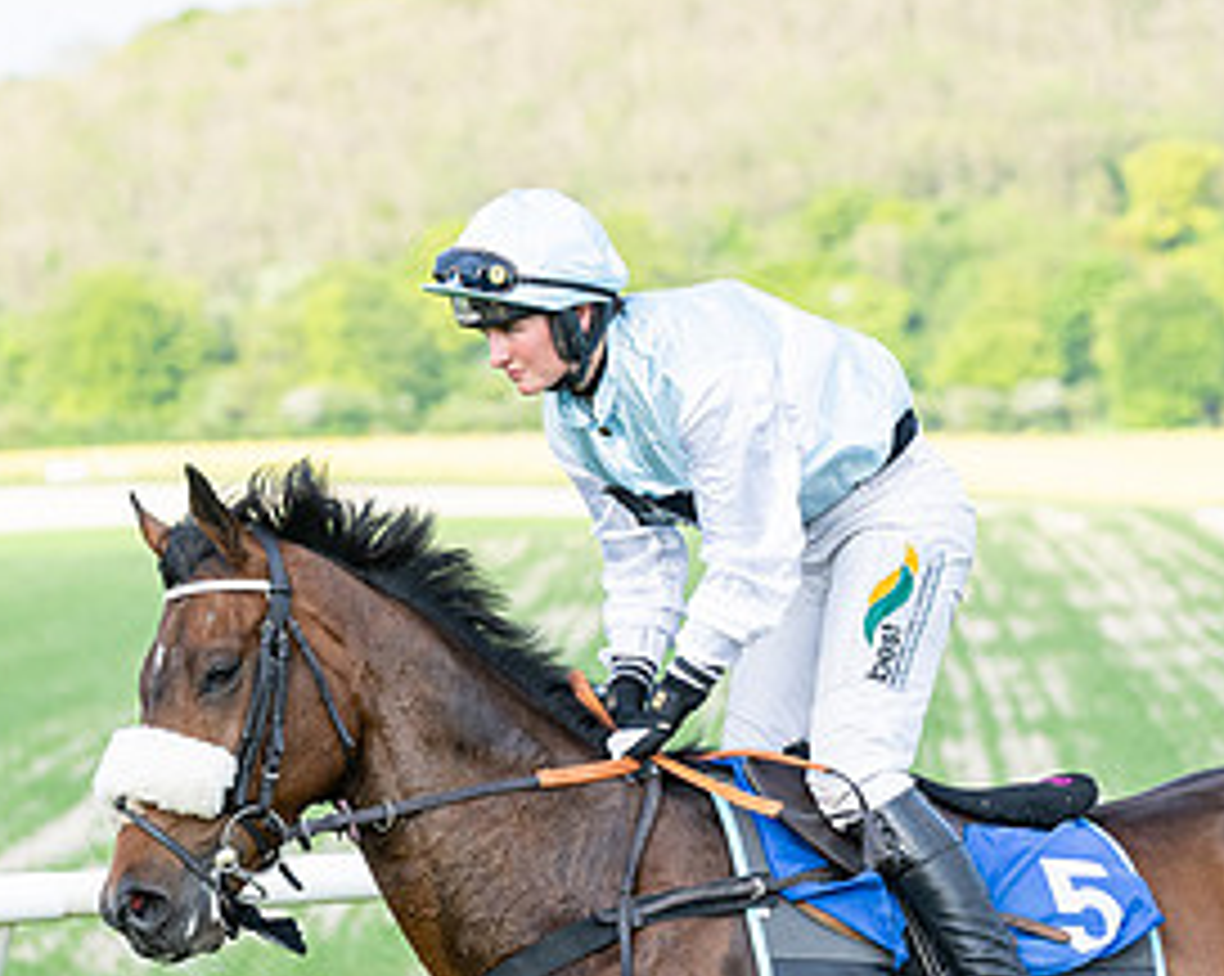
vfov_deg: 5.0
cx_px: 612
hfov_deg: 6.3
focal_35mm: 308
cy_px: 779
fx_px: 11146
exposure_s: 1/1250
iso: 400
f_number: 4
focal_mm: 103
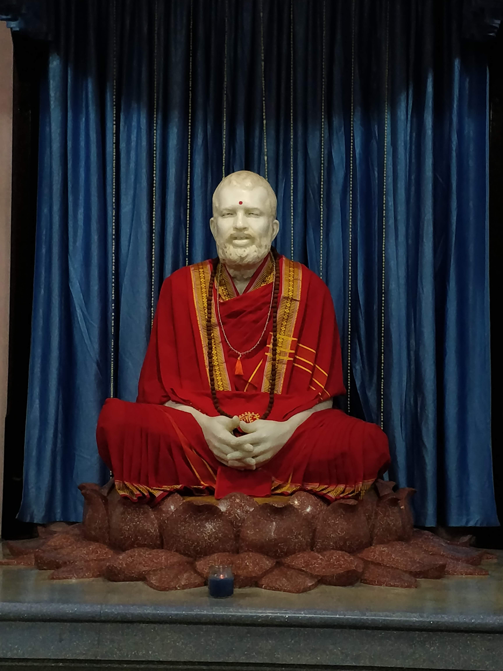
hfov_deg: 56.8
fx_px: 465
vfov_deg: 71.6
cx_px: 252
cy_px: 336
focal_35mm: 24
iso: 640
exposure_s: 1/50
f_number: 1.7
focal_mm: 4.1
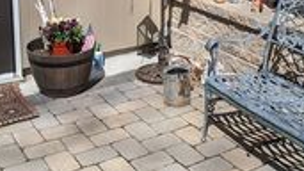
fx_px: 693
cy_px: -38
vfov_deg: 13.6
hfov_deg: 24.6
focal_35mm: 86
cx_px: 208
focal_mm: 4.44
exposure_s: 1/2933
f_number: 1.8
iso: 56
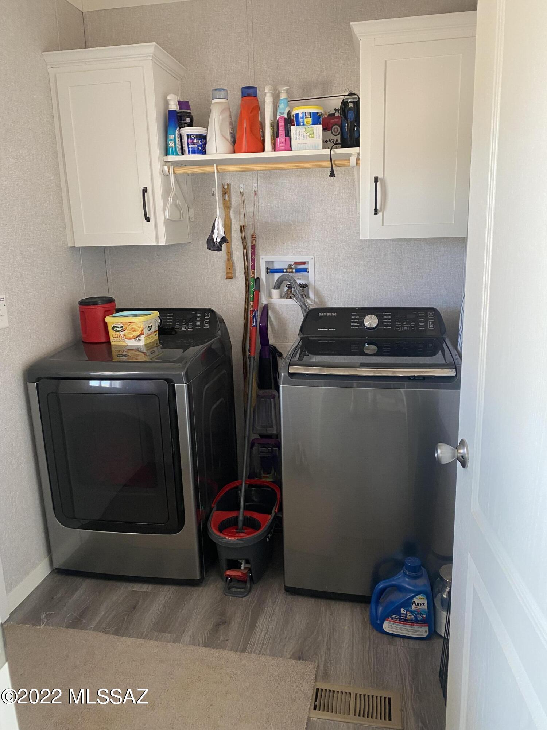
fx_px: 548
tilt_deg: -13.7
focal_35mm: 26
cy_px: 365
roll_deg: +1.0
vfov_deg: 67.3
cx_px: 274
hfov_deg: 53.1
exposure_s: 1/60
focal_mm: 4.25
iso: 160
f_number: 1.8
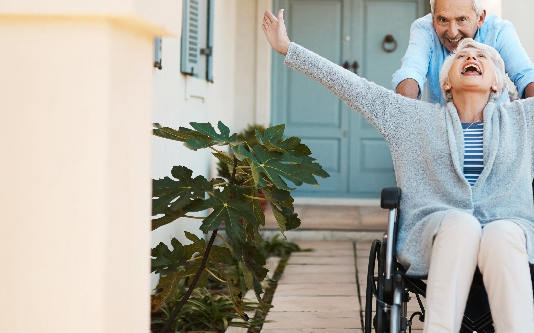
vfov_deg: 16.7
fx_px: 1135
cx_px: 331
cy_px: 105
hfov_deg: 26.4
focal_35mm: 78
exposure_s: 1/1000
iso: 125
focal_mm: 35
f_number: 1.6
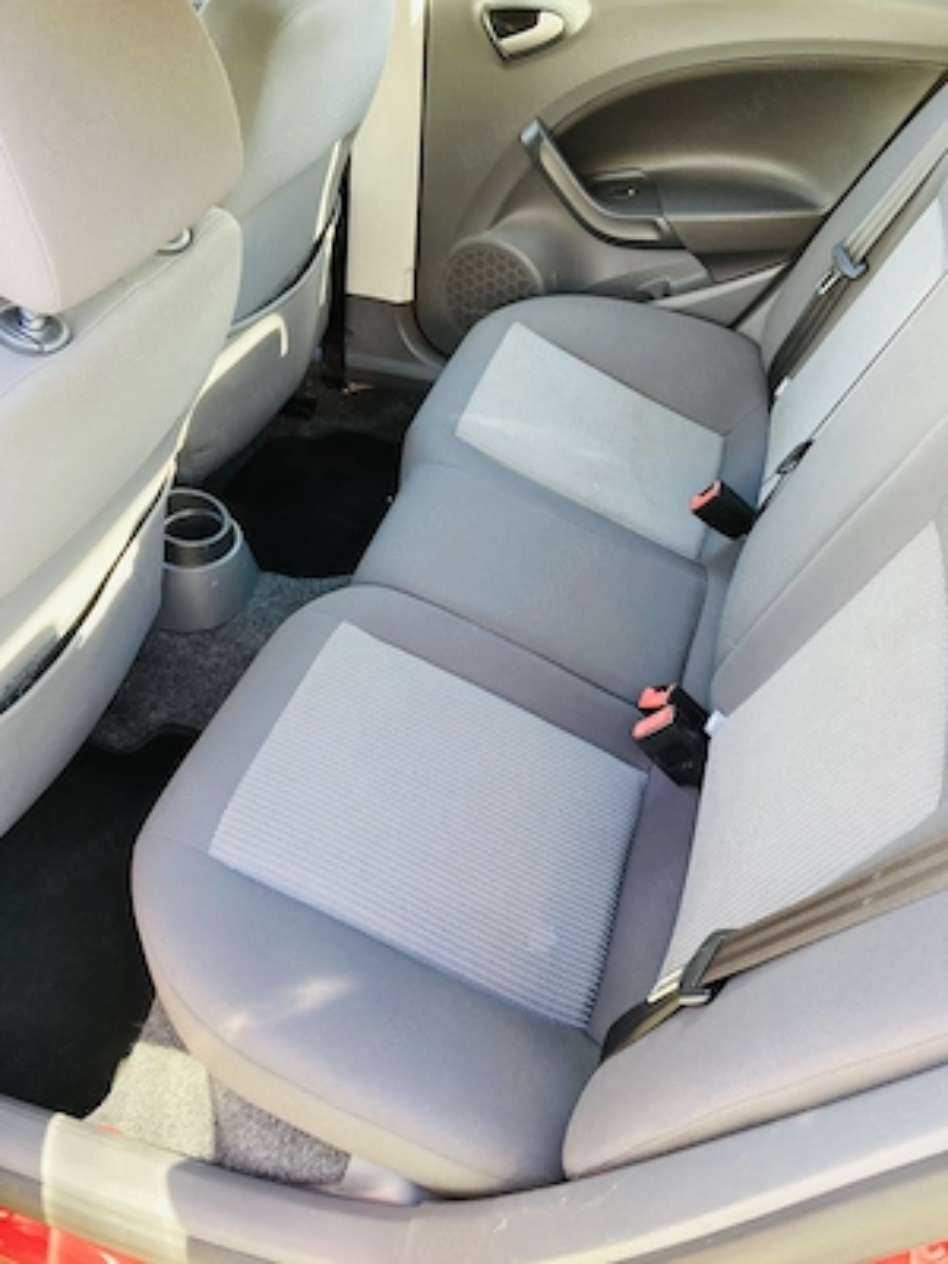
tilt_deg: -43.2
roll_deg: -2.1
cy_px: 632
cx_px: 474
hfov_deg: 49.7
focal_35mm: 28
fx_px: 1022
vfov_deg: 63.4
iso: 80
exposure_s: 1/63
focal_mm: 3.99
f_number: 1.8
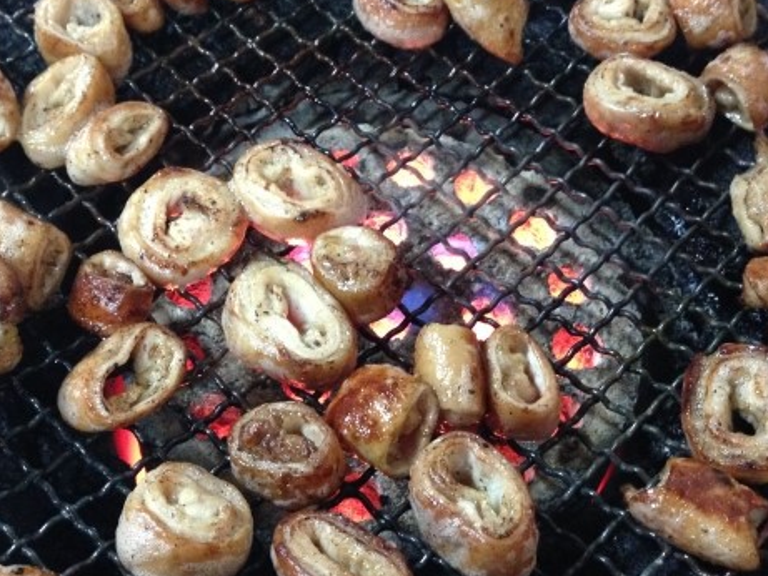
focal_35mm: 53
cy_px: 305
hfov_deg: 36.1
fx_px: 1176
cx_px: 347
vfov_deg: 27.5
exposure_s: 1/15
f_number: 2.4
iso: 500
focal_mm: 4.12
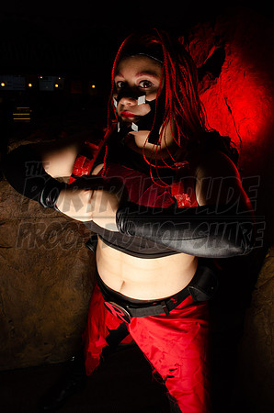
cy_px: 206
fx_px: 378
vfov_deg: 57.3
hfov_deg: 39.8
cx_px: 137
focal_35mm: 33
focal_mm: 22
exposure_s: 1/60
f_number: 22
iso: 200
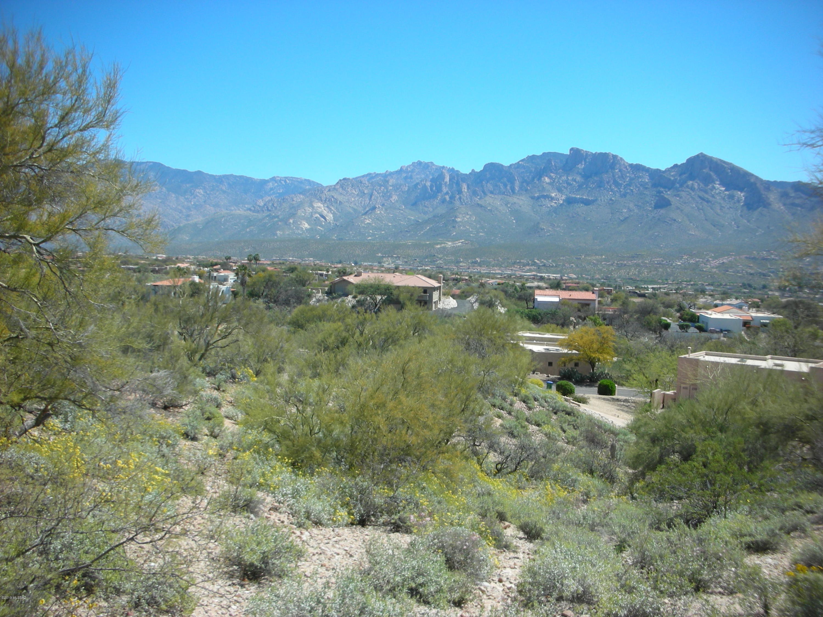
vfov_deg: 40.7
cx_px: 412
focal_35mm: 35
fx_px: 832
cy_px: 308
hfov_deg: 52.6
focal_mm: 5.8
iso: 50
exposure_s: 1/78.5
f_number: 8.5
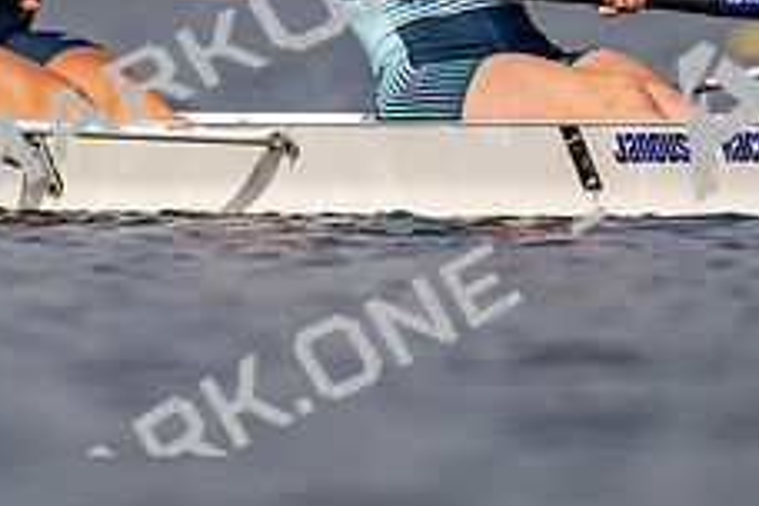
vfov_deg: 0.6
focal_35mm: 2287
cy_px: -115
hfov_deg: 0.9
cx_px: 393
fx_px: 48214
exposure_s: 1/2500
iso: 160
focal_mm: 600
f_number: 4
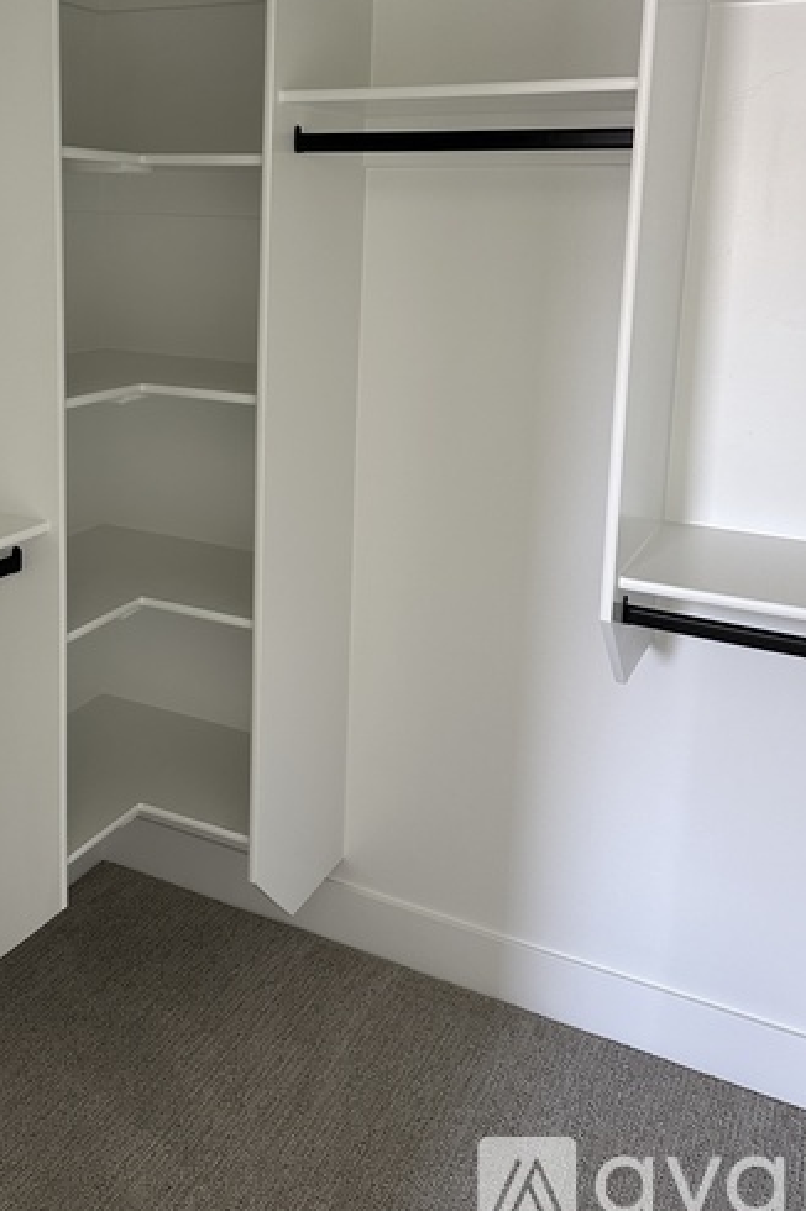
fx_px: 1143
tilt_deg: -8.7
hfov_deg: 38.3
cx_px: 260
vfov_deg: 54.8
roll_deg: -1.2
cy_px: 411
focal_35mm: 34
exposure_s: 1/60
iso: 200
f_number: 1.78
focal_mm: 6.86
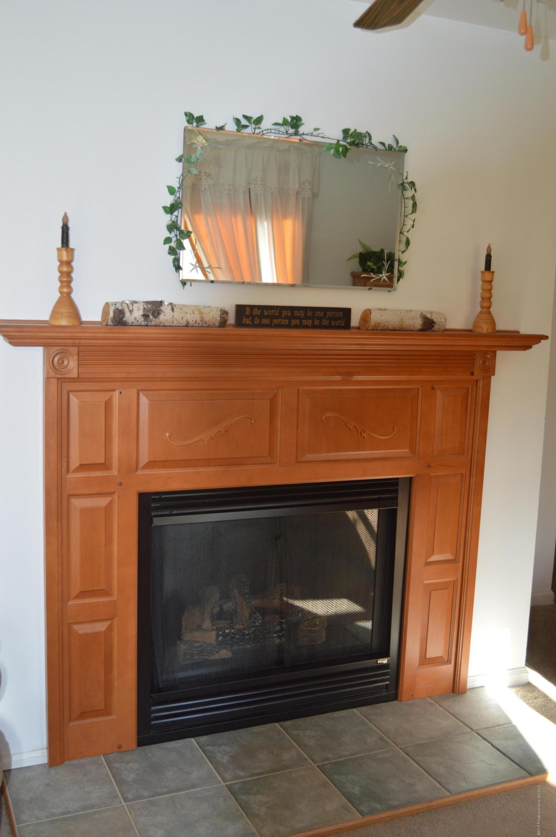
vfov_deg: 53.2
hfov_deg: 36.8
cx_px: 278
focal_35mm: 36
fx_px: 836
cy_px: 418
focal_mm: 24
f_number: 4
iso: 400
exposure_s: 1/80
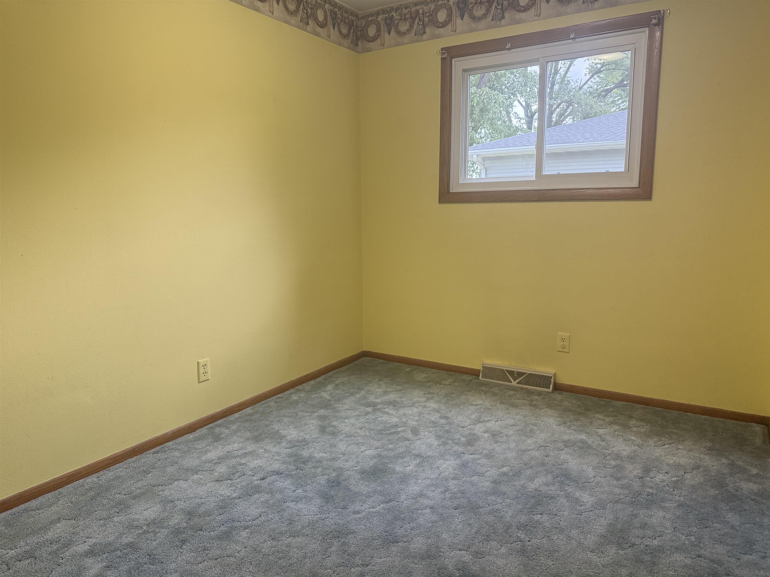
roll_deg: +0.4
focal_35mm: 24
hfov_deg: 71.6
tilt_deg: -8.6
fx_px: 534
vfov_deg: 56.8
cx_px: 385
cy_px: 288
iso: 250
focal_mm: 6.76
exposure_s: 1/120
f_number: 1.78
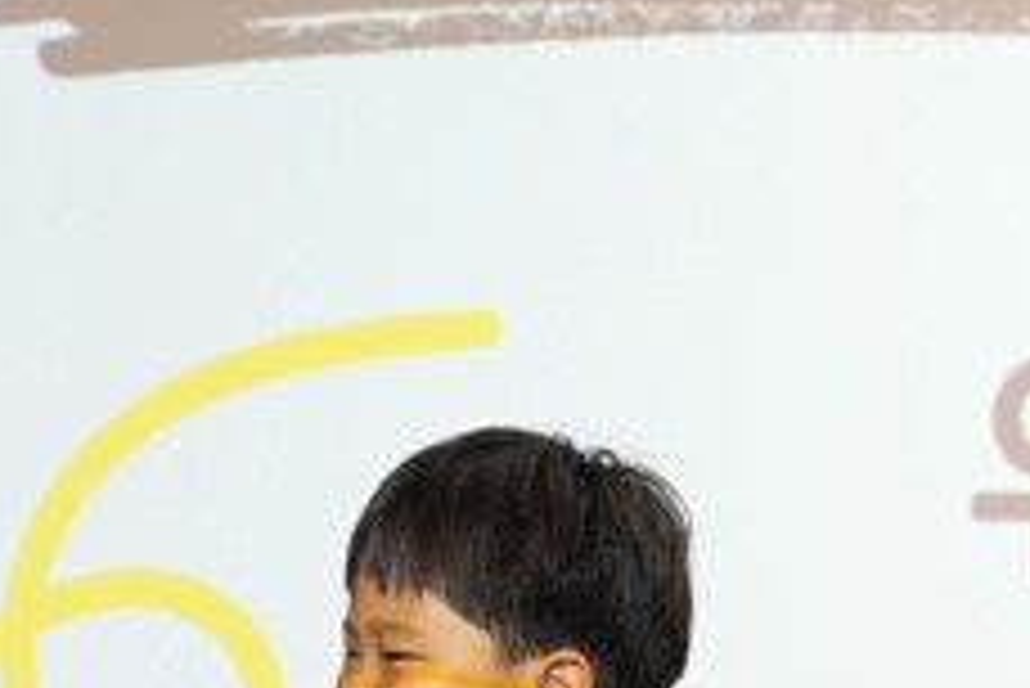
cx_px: 405
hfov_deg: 2.6
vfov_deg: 1.8
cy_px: 976
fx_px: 22502
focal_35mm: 786
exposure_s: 1/250
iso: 400
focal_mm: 200
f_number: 4
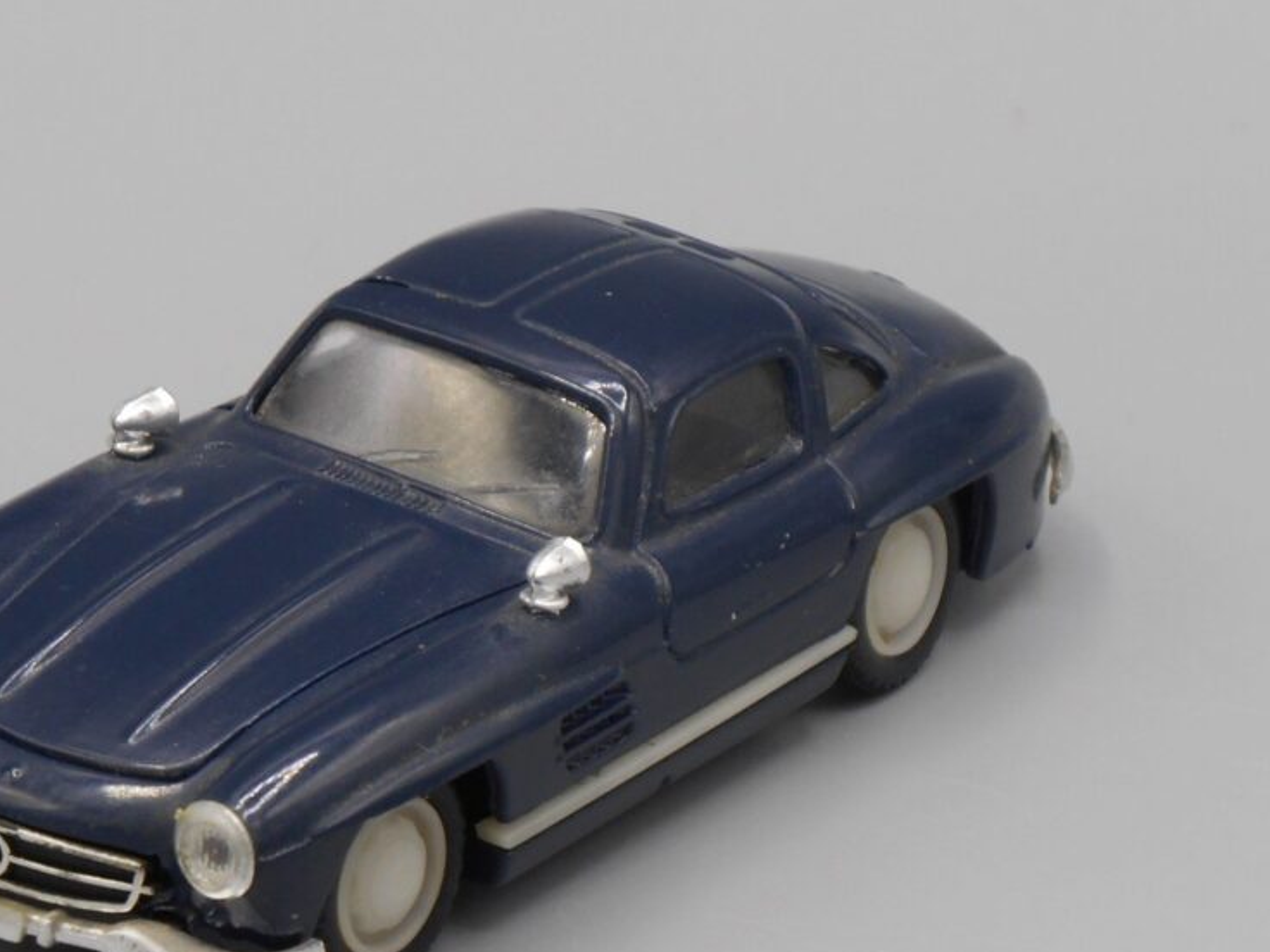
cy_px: 550
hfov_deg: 13.5
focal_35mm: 146
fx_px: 5356
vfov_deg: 10.2
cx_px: 456
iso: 80
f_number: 5.1
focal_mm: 18.8
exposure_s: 1/50
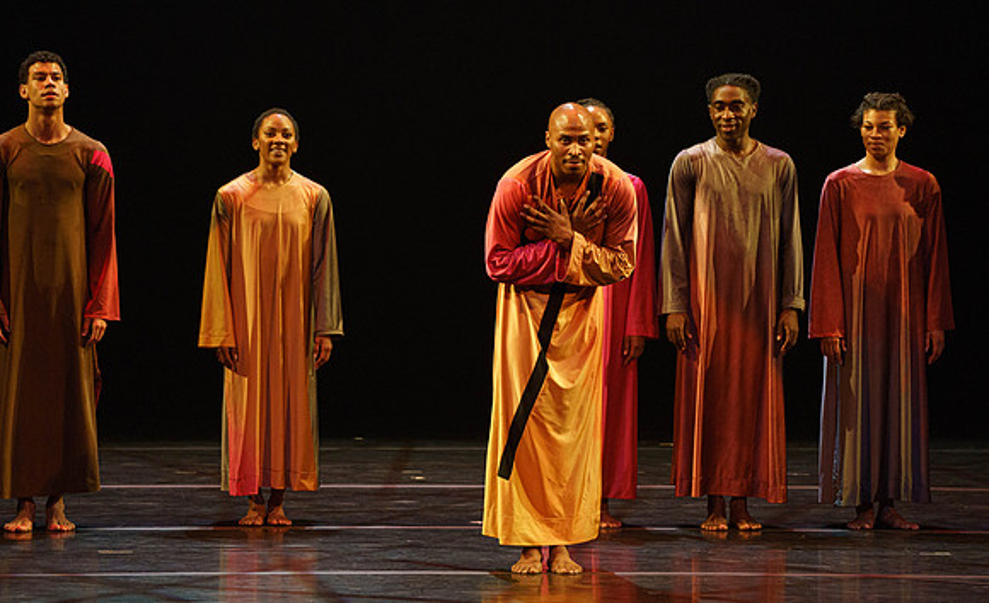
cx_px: 494
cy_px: 325
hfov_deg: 5.8
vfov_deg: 3.5
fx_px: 9792
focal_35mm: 366
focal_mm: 352
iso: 6400
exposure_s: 1/320
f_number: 5.6
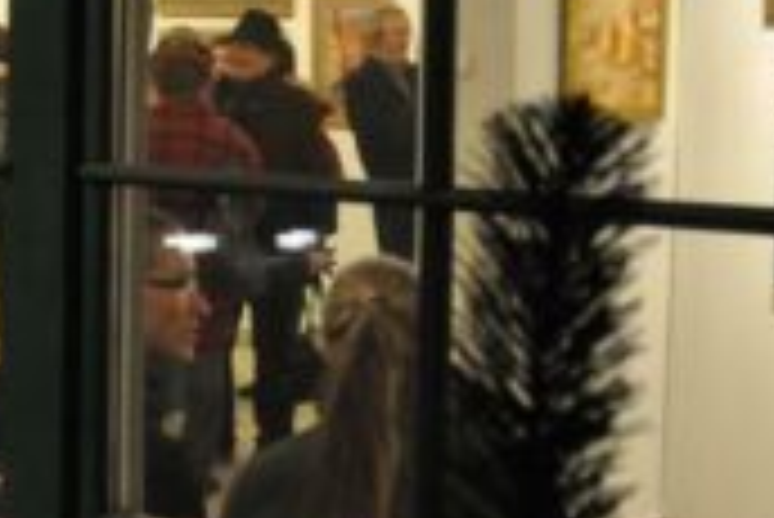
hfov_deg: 21.8
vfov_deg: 14.8
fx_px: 1980
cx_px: 158
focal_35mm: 92
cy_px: 81
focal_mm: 22
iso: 1600
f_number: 3.5
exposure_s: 1/25
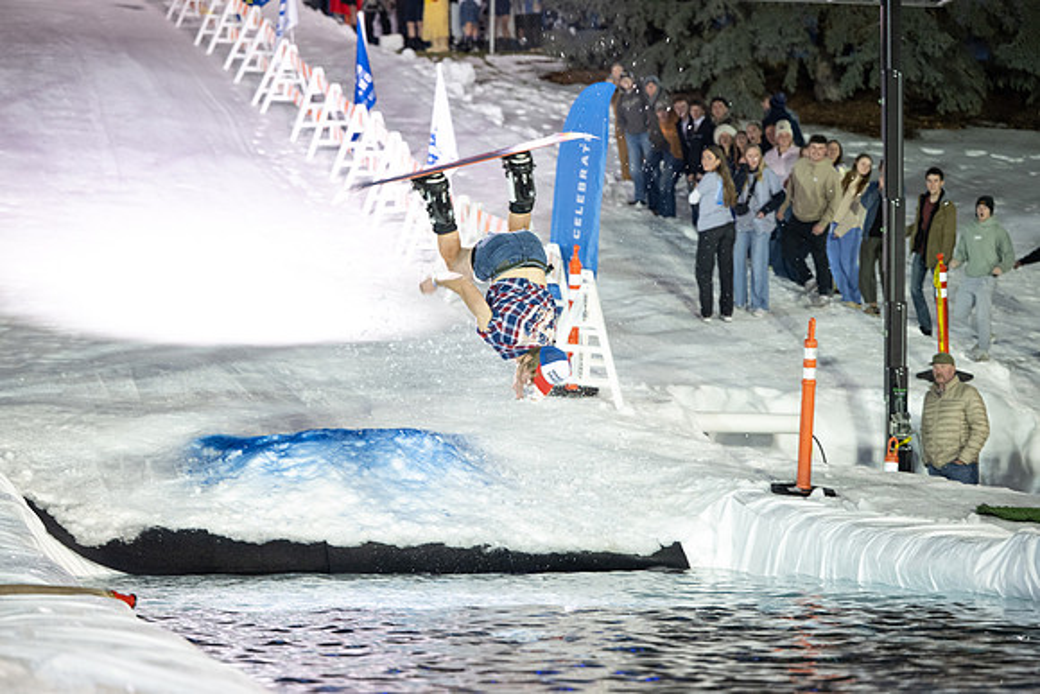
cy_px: 347
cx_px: 520
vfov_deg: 12.5
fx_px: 3178
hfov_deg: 18.6
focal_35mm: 110
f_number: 2.8
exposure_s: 1/250
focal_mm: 110
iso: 1600
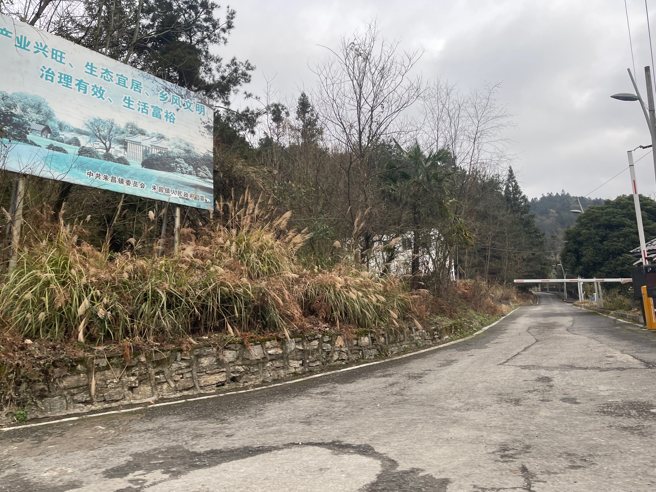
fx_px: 474
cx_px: 328
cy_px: 246
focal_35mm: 25
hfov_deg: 69.4
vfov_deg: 54.9
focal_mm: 5.1
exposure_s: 1/244
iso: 32
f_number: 1.6
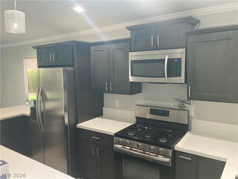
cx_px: 119
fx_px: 193
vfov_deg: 49.7
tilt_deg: -4.6
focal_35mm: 28
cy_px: 90
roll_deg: +1.4
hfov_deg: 63.4
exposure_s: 1/60
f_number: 1.8
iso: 160
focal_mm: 3.99
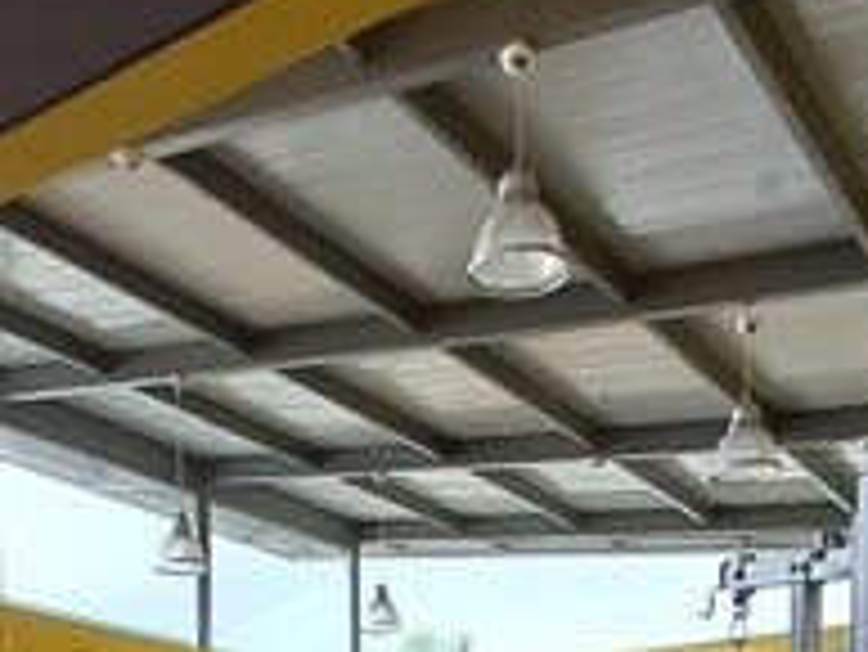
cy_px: 944
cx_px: 288
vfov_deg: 23.0
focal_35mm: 53
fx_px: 1330
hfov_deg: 35.8
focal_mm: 1.64
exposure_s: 1/40
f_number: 2.2
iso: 40
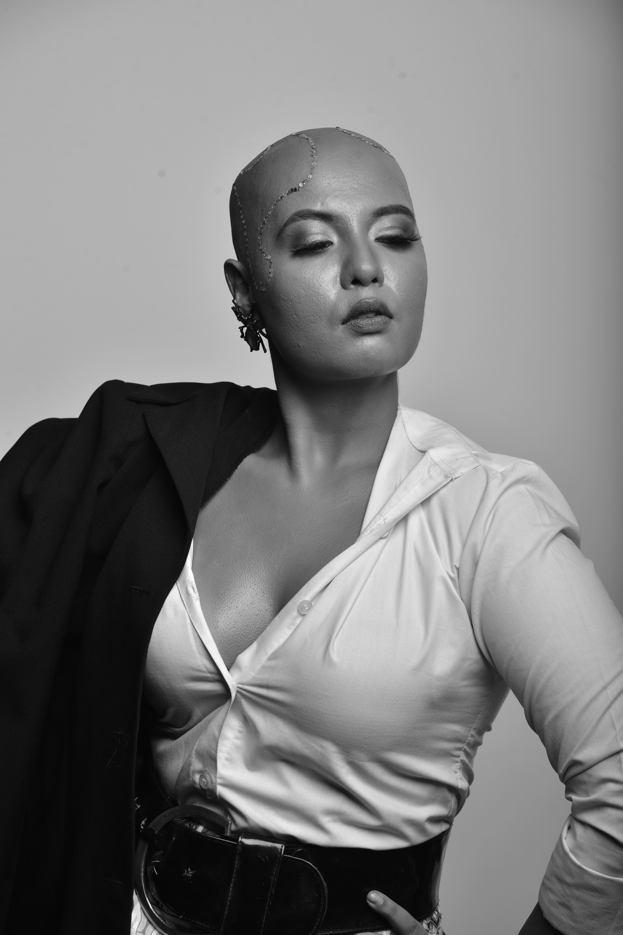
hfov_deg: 11.3
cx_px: 312
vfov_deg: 16.9
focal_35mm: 121
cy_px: 466
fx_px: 3141
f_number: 10
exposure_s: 1/200
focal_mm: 120
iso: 100
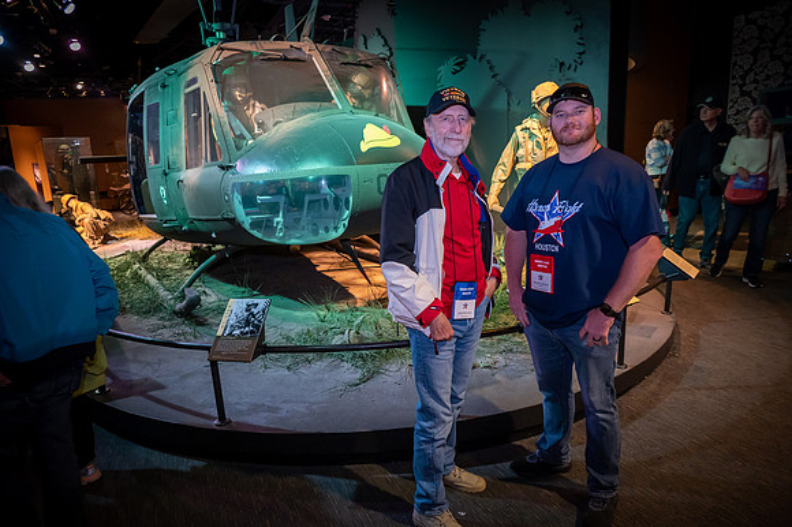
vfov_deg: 53.1
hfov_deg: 73.8
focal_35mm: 24
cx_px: 396
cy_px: 264
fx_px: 528
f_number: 5
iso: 5600
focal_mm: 24
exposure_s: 1/30
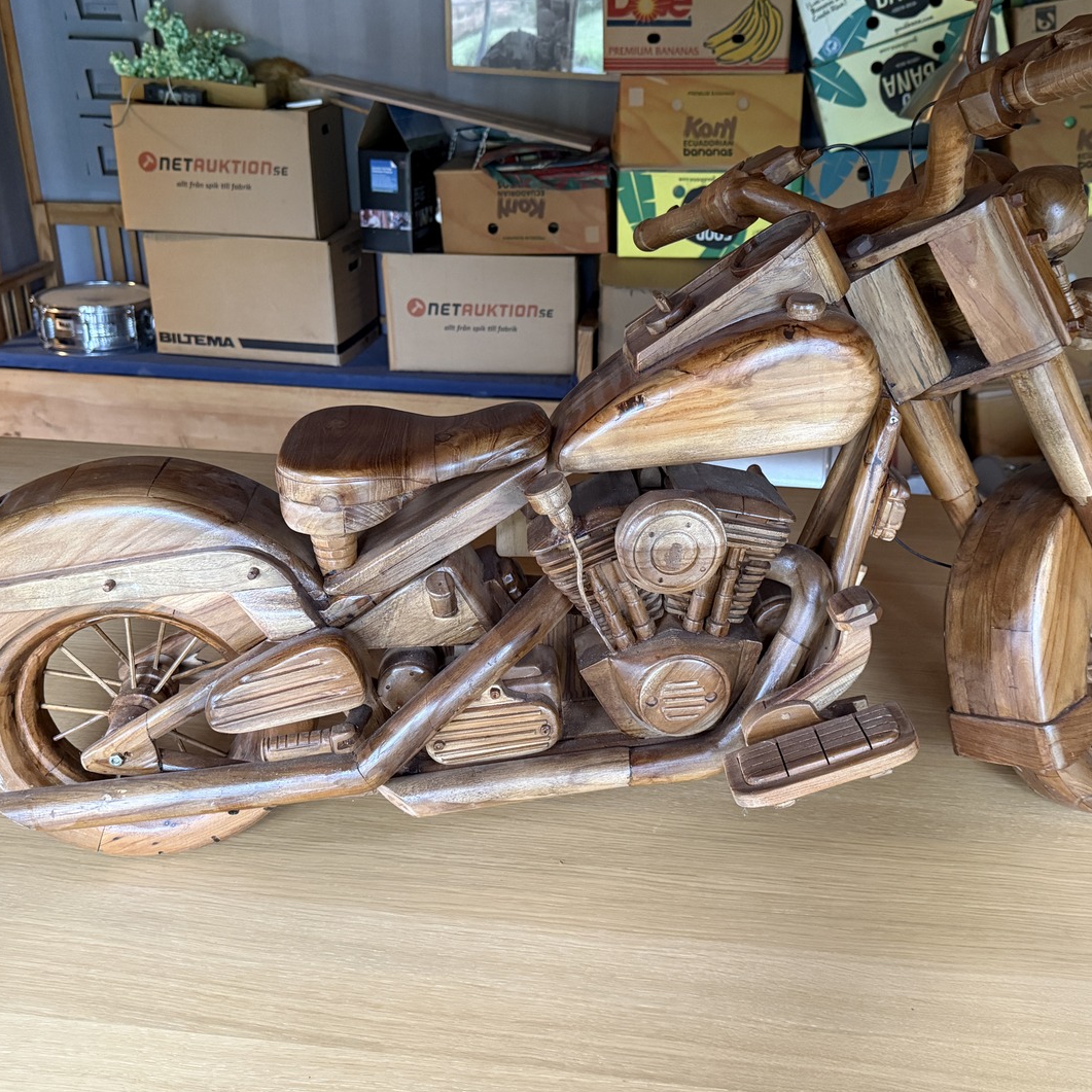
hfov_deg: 51.0
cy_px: 494
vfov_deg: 51.0
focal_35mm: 32
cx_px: 599
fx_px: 1142
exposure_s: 1/50
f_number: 1.78
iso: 640
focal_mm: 6.76
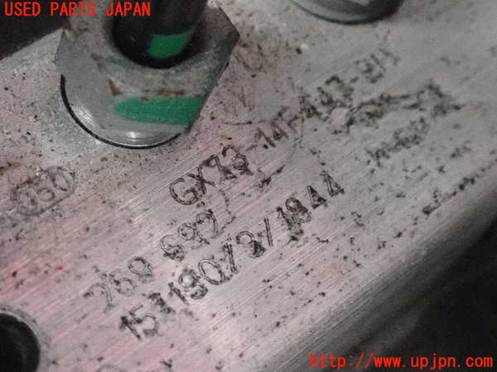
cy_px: 186
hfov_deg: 19.6
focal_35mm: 100
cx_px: 248
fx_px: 1436
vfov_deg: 14.8
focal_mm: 18
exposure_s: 1/125
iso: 8000
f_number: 4.9
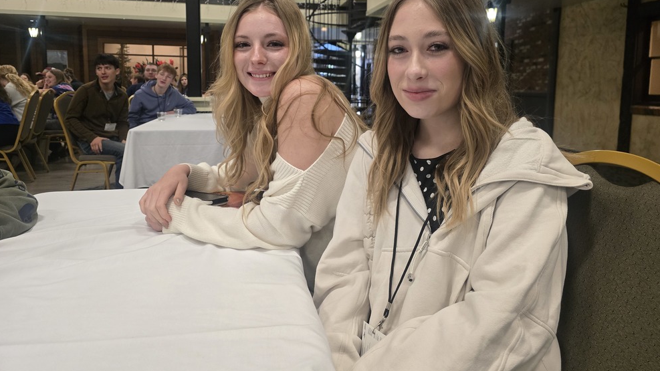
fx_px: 455
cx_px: 335
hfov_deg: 71.9
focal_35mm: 26
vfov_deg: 43.9
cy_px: 132
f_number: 1.7
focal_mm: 6.3
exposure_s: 1/120
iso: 640
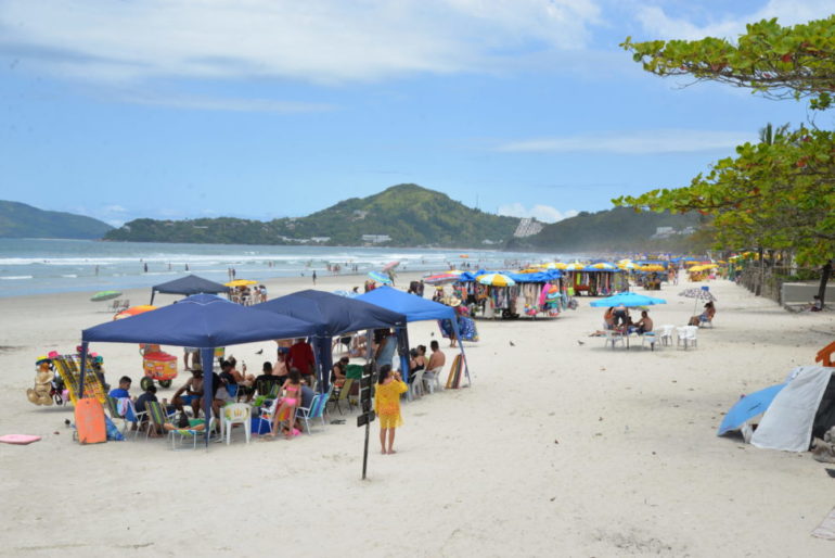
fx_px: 1067
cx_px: 418
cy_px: 279
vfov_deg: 29.3
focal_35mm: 46
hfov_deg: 42.7
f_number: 11
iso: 250
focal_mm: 46
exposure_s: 1/400
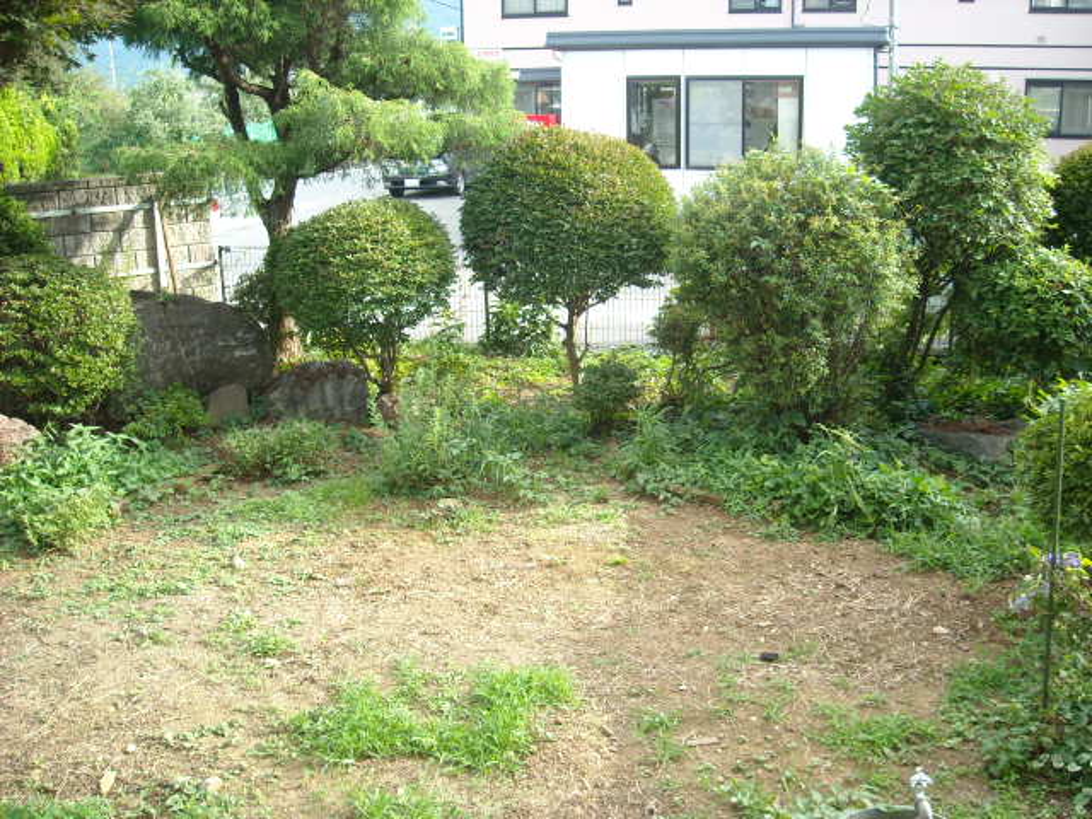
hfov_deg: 52.6
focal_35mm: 35
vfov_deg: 40.7
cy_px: 410
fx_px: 1104
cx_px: 546
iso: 64
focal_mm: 5.7
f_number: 2.8
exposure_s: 1/80
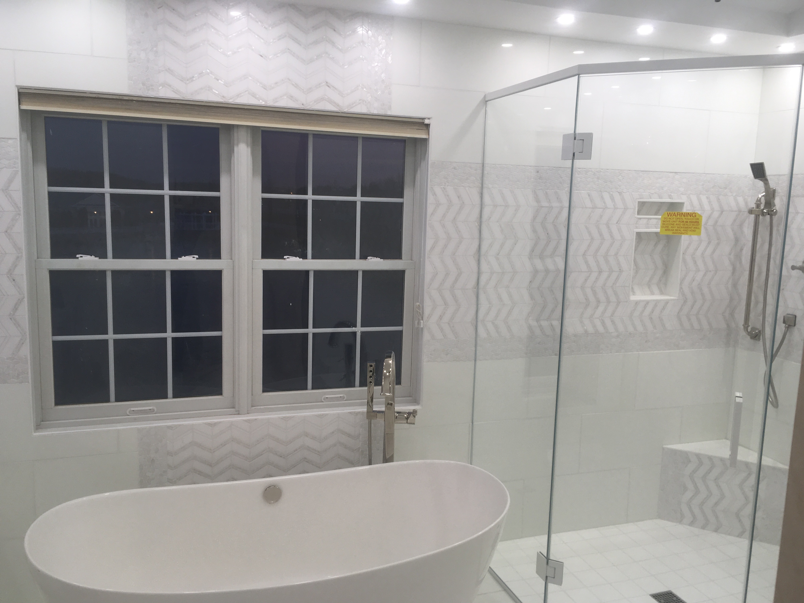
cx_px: 402
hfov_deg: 61.7
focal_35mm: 29
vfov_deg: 48.2
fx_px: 674
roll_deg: -2.3
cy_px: 302
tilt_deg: -9.3
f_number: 2.2
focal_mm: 4.15
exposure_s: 1/60
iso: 25
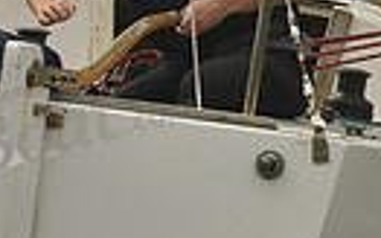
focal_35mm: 315
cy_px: -42
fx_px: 3272
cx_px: 349
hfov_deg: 6.6
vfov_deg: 4.2
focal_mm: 70
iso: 400
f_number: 14
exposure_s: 1/800
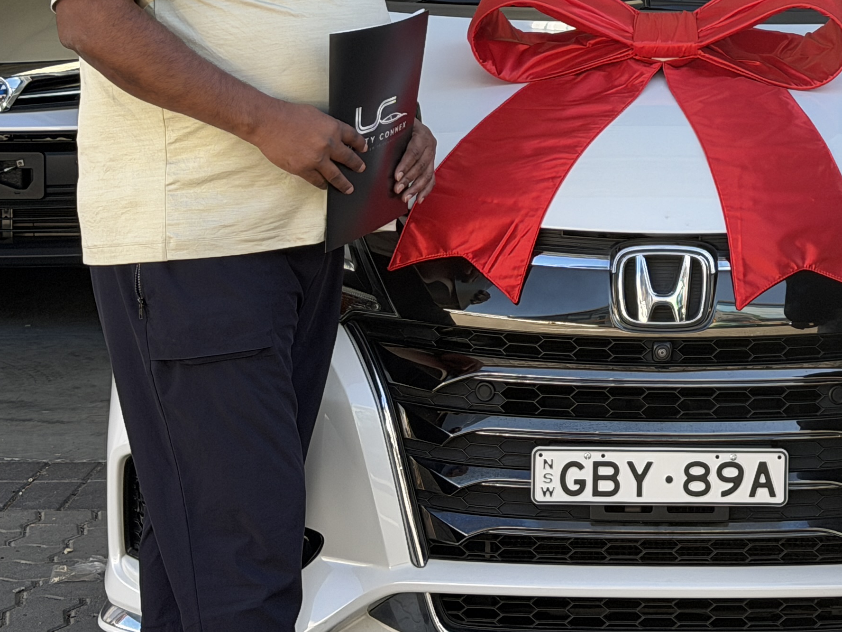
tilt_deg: -3.2
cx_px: 747
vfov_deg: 13.3
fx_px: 2651
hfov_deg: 17.8
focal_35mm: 109
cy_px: -81
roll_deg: +0.0
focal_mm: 6.76
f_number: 1.78
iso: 64
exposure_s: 1/452
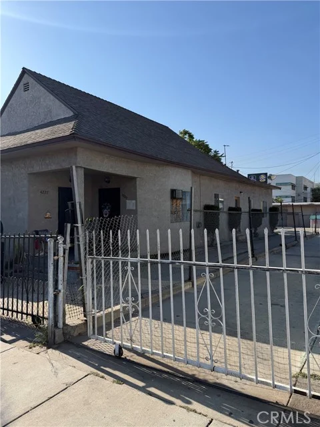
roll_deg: +1.7
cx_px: 160
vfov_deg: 71.6
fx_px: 296
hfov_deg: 56.8
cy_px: 214
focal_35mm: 24
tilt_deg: +0.1
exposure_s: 1/5319
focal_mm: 6.76
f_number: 1.78
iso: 100
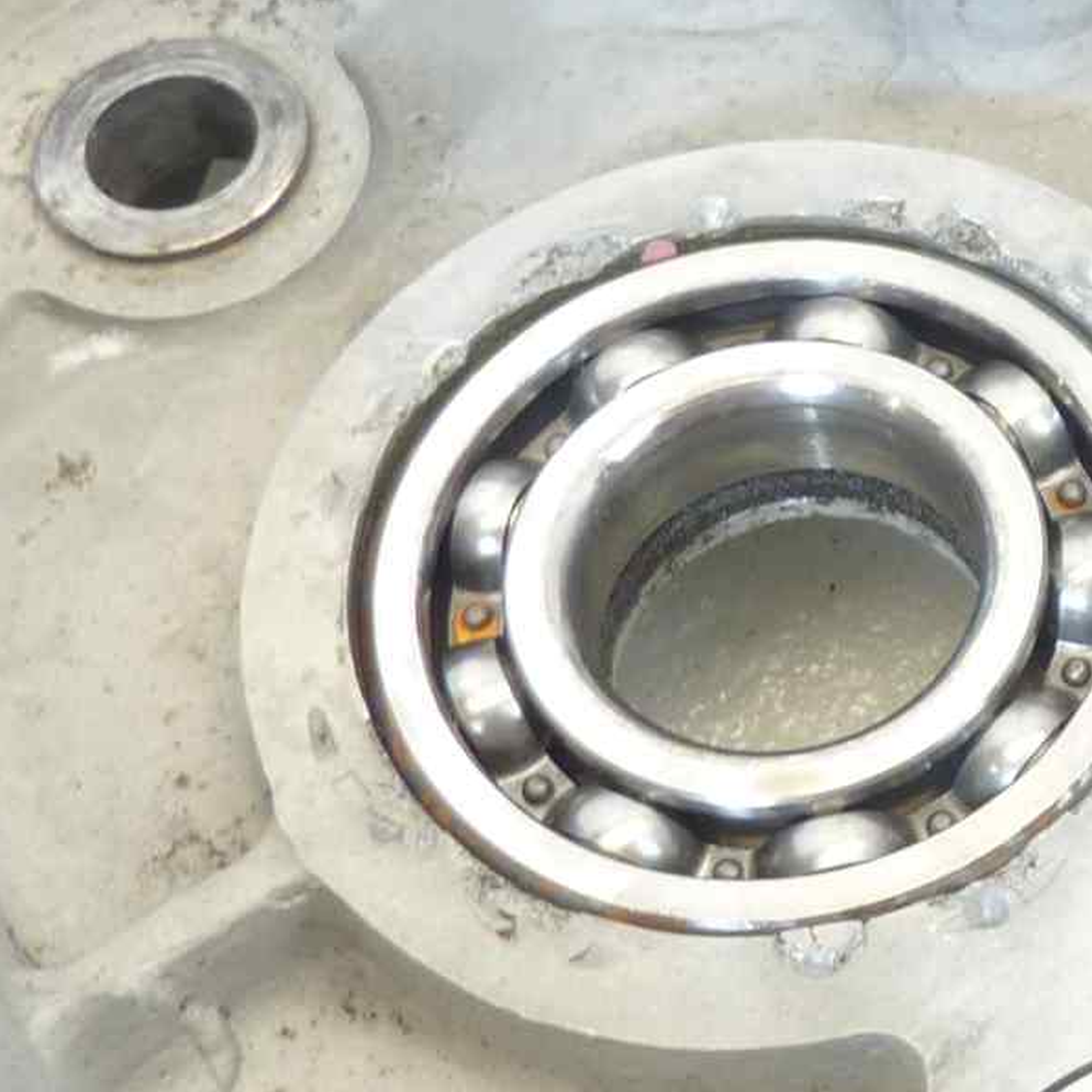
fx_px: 3391
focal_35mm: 95
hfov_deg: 17.1
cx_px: 1479
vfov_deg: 18.3
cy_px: 551
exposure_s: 1/10
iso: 80
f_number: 3.3
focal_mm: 4.1
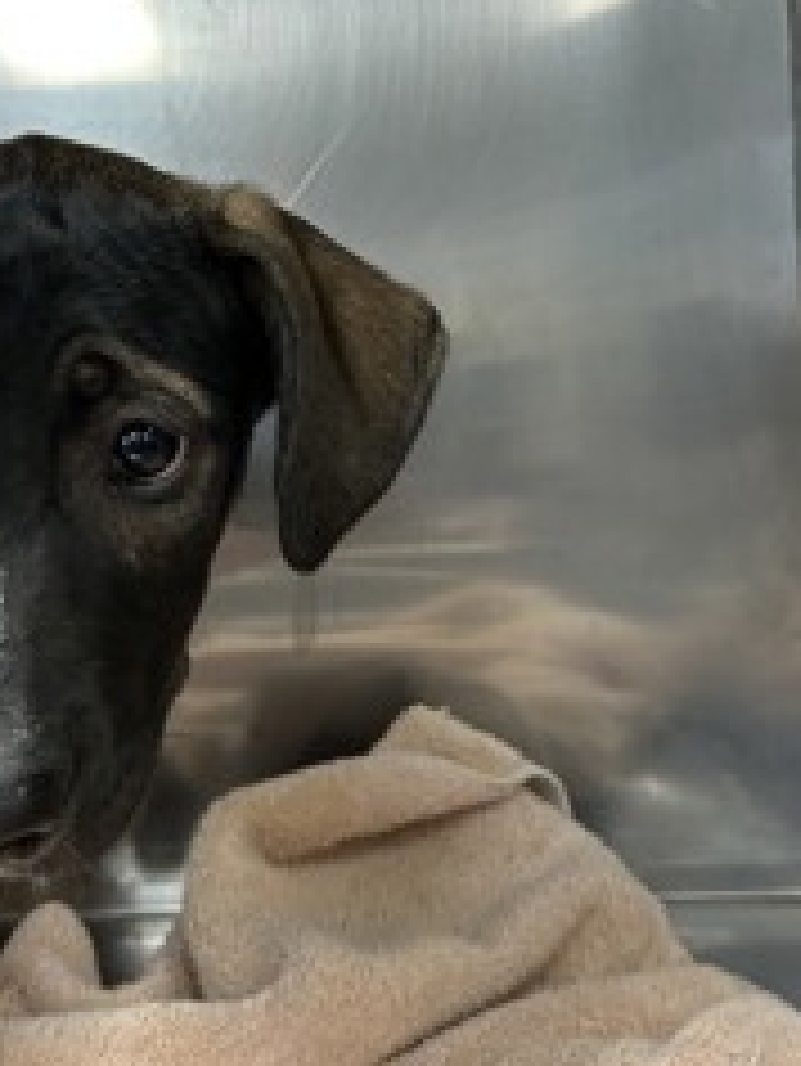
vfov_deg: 41.1
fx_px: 1418
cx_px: 178
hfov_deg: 30.9
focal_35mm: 46
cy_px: 454
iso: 125
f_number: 1.5
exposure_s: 1/60
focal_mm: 5.7
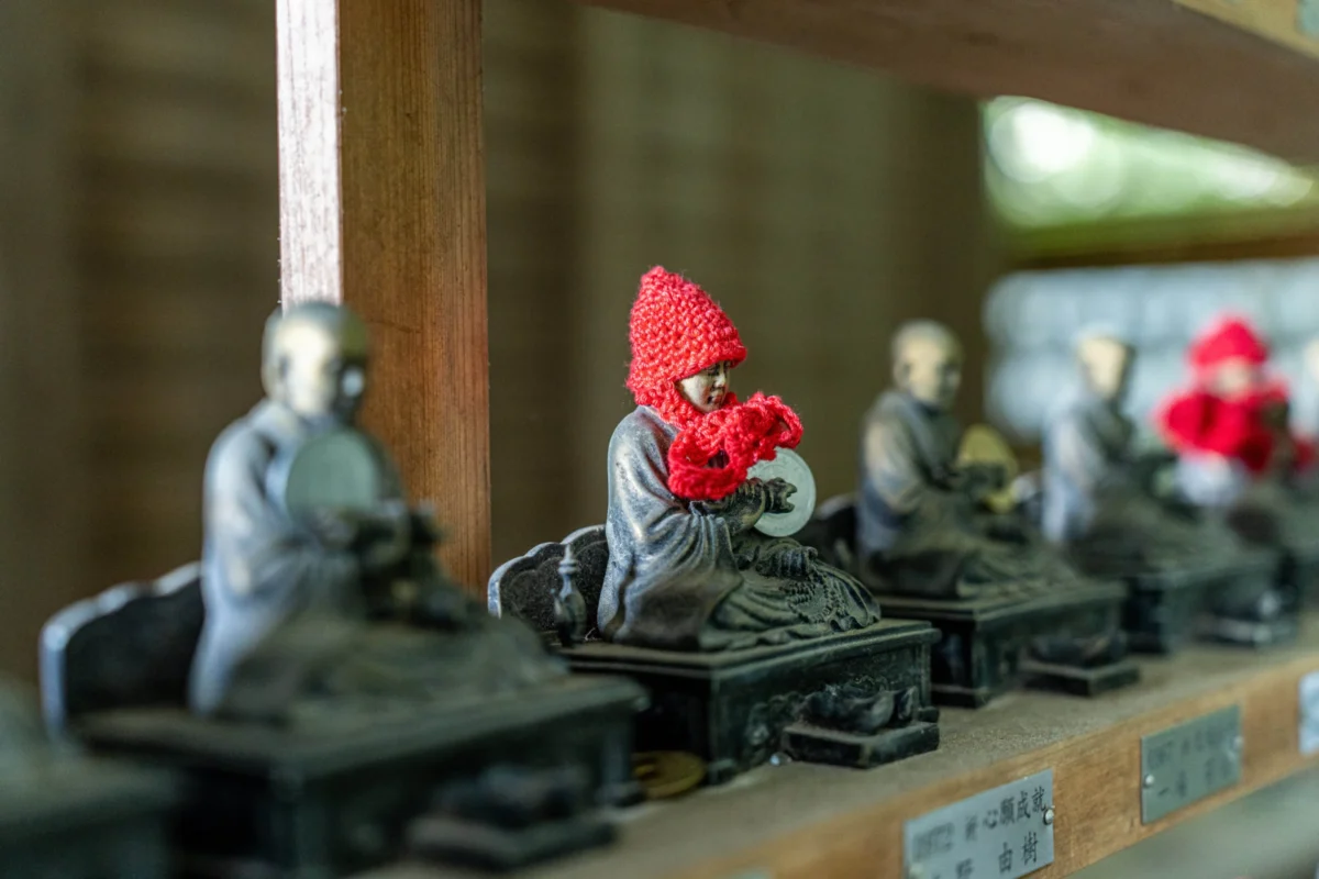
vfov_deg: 27.5
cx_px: 660
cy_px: 440
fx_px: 1795
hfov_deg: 40.3
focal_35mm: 49
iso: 2000
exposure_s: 1/50
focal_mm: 49
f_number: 2.8
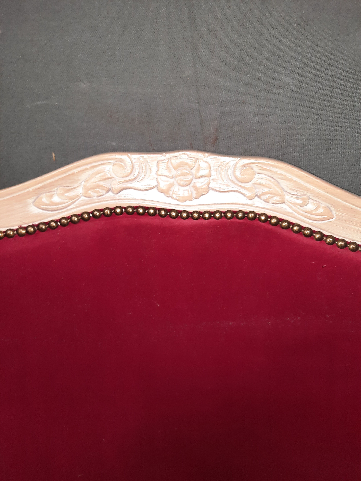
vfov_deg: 69.4
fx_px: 348
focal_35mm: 25
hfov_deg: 54.9
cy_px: 240
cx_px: 180
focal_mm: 4.6
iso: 80
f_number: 2
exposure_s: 1/50
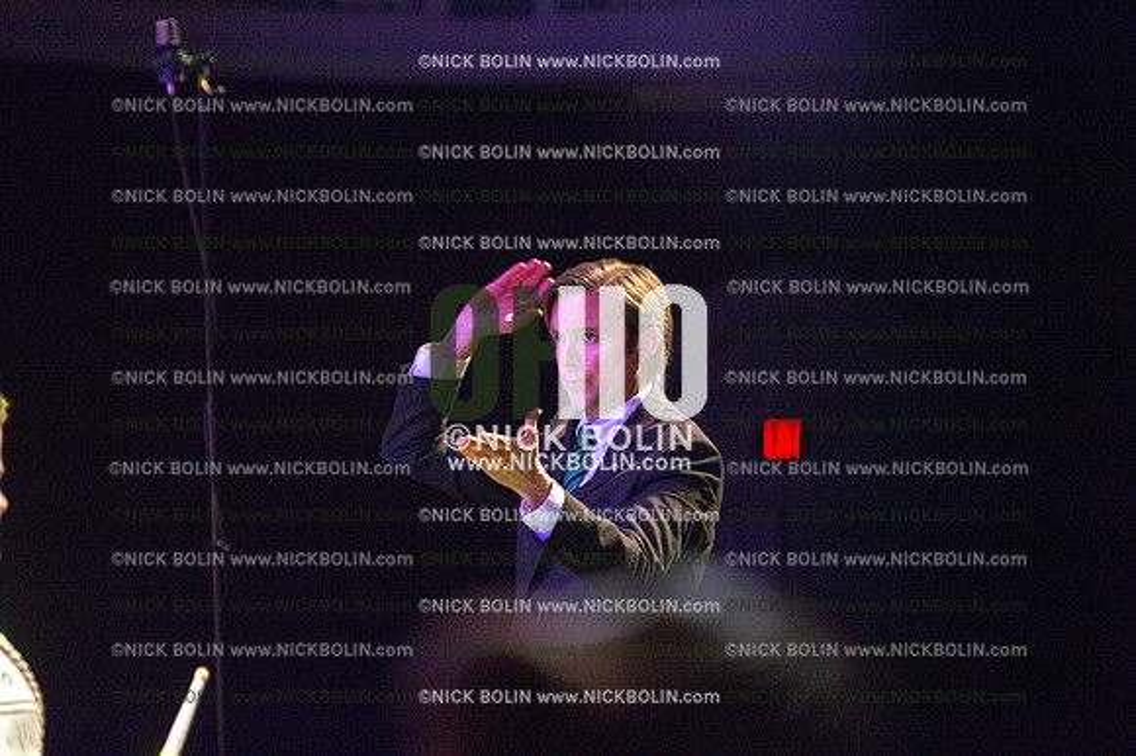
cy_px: 378
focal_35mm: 210
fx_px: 6623
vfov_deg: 6.5
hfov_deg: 9.8
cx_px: 568
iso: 8000
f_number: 5.6
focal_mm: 210
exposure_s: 1/400
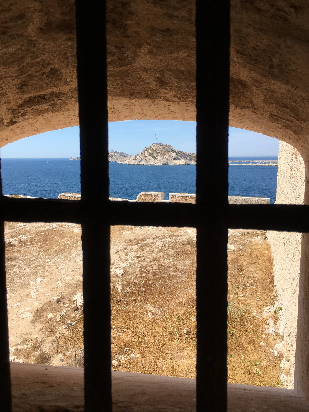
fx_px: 345
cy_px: 206
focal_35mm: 29
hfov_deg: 48.2
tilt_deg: -9.4
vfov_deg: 61.7
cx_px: 154
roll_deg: +0.1
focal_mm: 4.15
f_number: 2.2
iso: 25
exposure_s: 1/1538
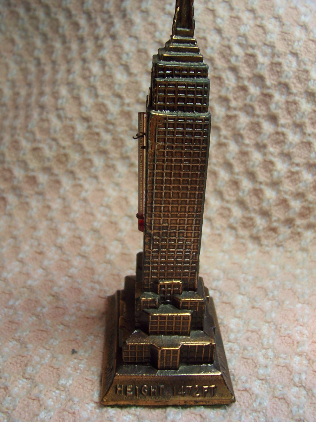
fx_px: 450
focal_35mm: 37
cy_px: 211
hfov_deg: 38.7
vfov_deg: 50.1
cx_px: 158
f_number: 2.8
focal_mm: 5.6
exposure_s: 1/60
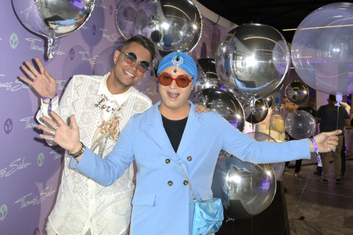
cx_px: 176
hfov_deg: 58.8
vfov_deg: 41.1
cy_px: 118
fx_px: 314
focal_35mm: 32
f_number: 6.3
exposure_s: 1/200
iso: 1000
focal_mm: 32
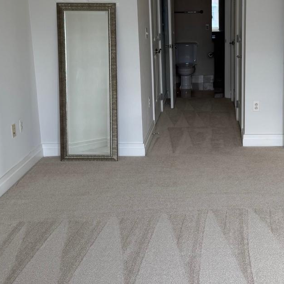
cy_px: 100
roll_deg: +0.2
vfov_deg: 34.4
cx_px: 192
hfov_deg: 34.3
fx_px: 455
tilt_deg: -12.1
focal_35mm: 49
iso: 64
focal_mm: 6.76
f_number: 1.78
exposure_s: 1/120
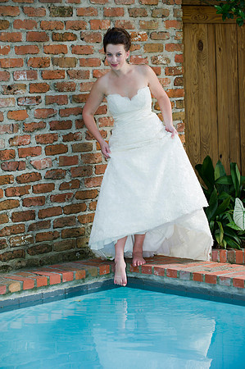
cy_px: 184
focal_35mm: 110
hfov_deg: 12.4
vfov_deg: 18.6
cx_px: 122
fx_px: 1125
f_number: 5
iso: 400
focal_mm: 110
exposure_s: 1/60
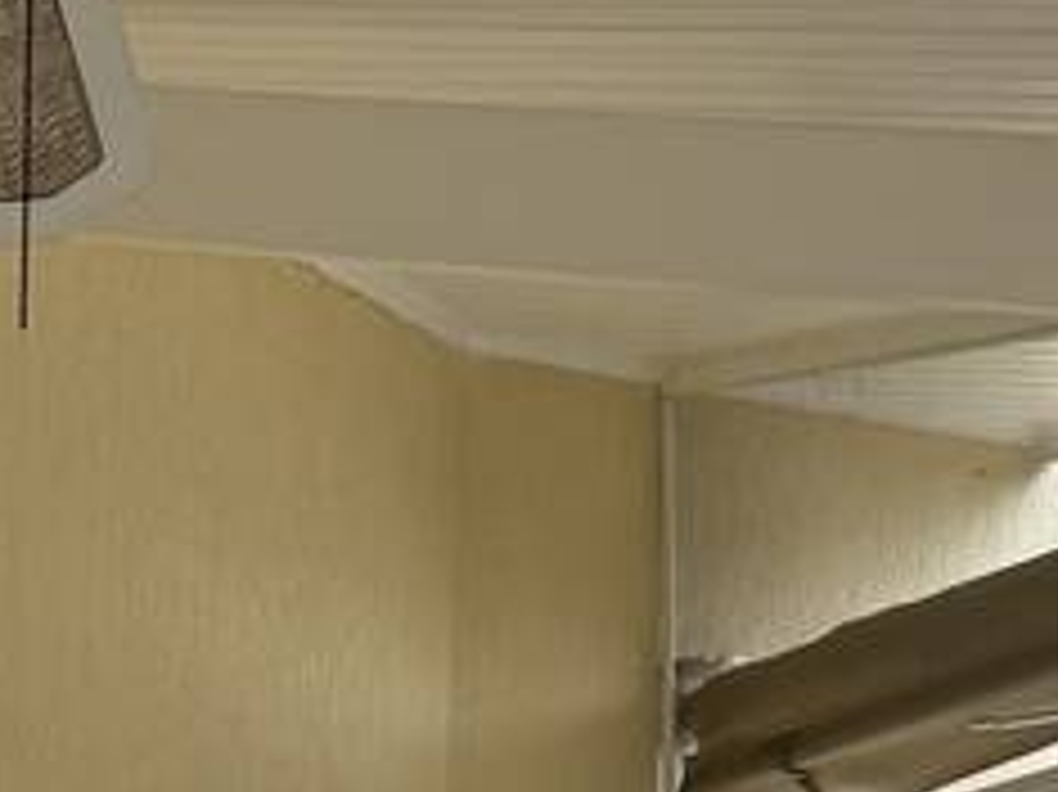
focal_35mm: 147
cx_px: -1535
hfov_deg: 11.1
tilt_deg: -3.8
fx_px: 4491
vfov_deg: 9.0
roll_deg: +1.0
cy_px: 1966
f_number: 1.78
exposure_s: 1/900
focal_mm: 6.76
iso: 80
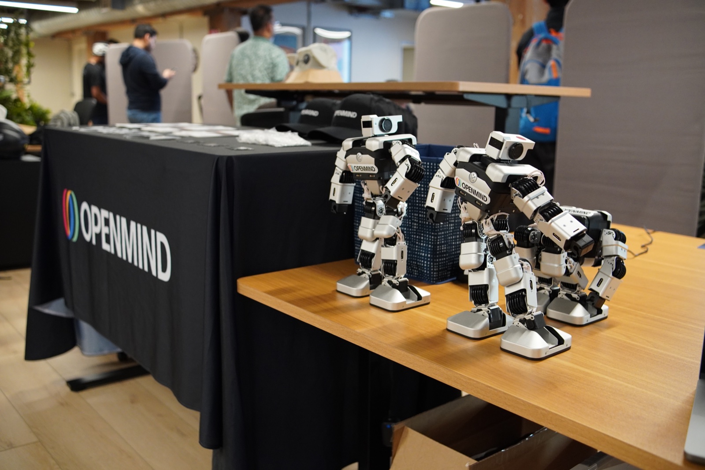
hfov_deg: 55.1
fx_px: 675
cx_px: 352
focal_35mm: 34
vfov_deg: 38.3
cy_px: 235
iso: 1600
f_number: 2.5
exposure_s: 1/160
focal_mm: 23
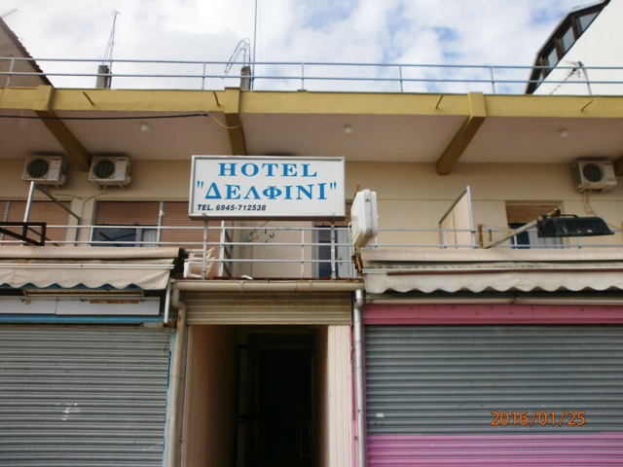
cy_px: 234
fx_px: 486
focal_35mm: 27
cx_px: 312
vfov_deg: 51.4
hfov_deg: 65.3
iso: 100
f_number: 2.9
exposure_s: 1/1250
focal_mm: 4.8
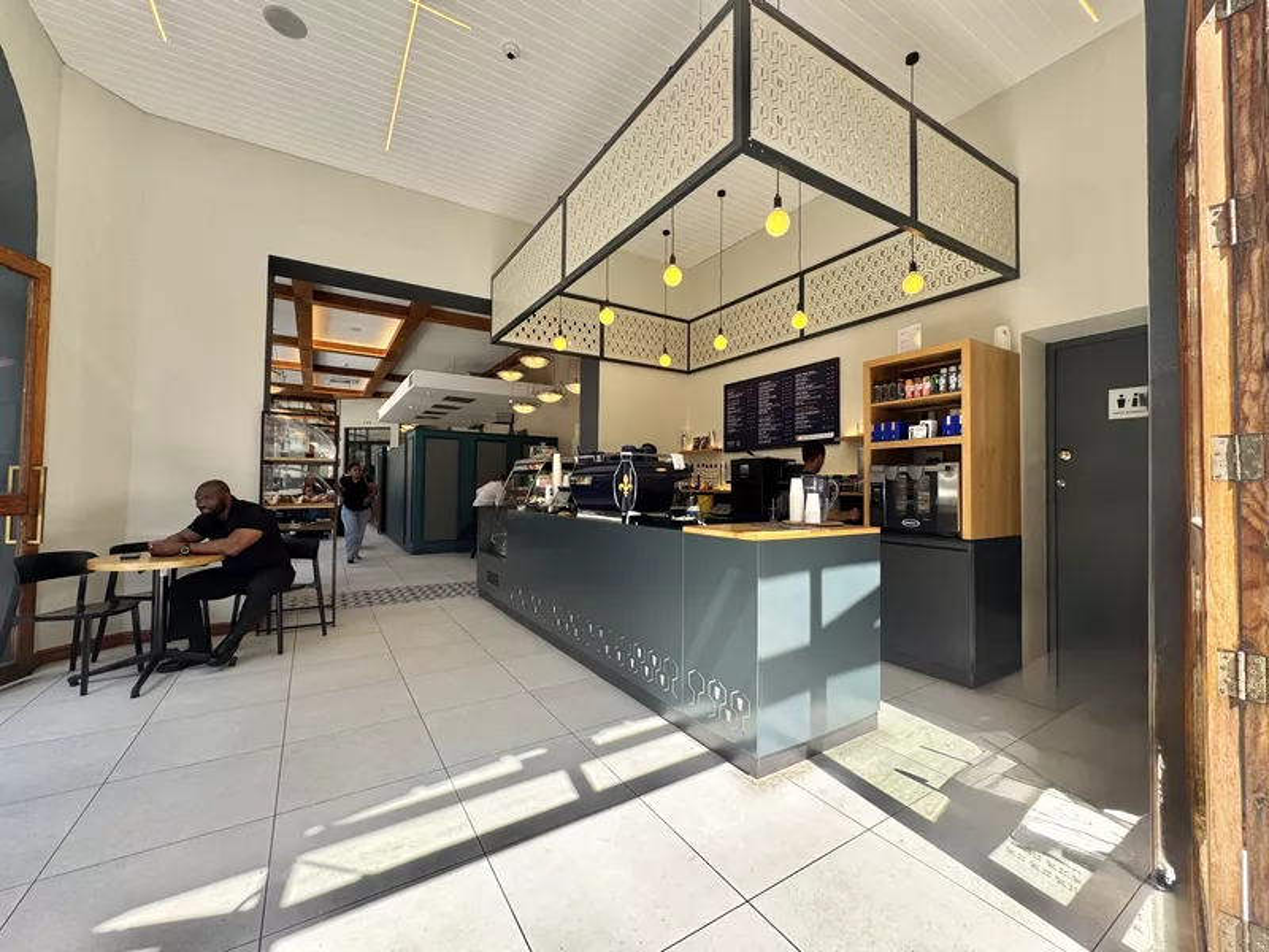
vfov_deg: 85.7
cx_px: 634
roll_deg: -0.3
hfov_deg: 102.1
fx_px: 513
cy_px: 476
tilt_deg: +1.1
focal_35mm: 14
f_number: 2.2
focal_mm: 2.22
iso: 40
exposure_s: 1/152
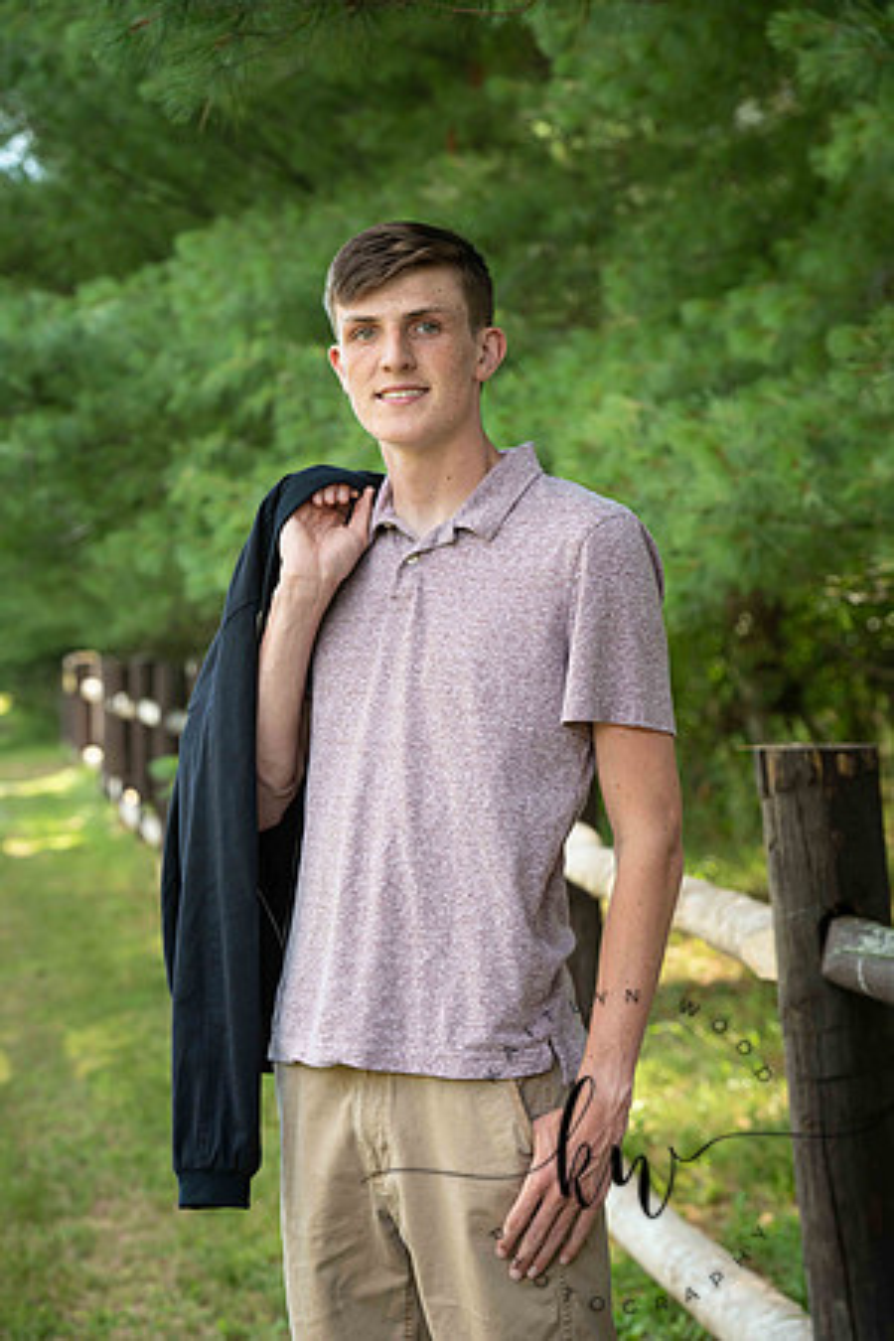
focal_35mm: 105
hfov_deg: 13.0
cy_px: 670
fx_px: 3911
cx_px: 447
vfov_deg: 19.5
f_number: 6.3
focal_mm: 105
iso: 500
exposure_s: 1/200
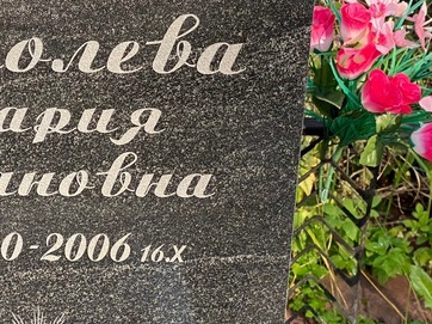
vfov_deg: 12.8
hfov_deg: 16.8
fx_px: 1434
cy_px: 54
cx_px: 12
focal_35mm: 115
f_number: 2
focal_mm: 6
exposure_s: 1/381
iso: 20
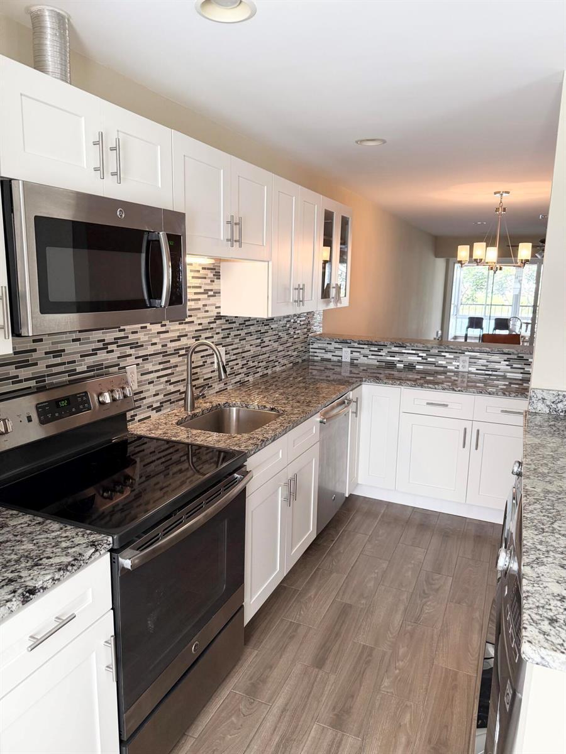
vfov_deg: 71.6
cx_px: 283
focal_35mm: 24
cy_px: 377
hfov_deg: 56.8
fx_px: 523
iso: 200
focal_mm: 6.76
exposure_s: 1/143
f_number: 1.78
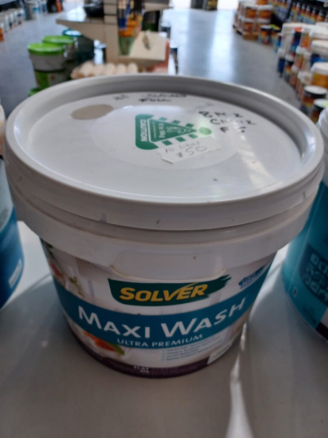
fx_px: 316
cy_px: 219
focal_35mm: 25
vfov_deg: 69.4
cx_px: 164
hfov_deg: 54.9
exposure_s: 1/50
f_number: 1.8
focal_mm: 4.6
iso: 125
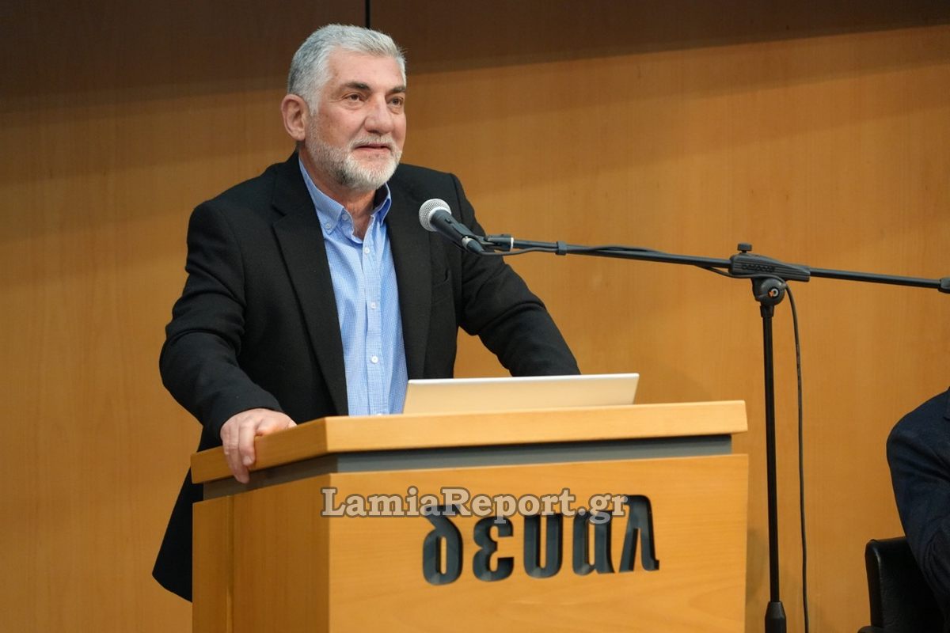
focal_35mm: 101
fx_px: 2665
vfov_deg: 13.6
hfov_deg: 20.2
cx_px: 475
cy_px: 316
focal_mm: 101
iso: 6400
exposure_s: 1/160
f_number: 4
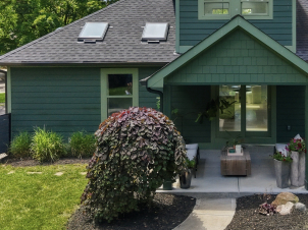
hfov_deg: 35.6
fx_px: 471
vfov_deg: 27.0
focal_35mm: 53
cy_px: 49
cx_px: 221
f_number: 1.8
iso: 360
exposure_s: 1/3200
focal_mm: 8.7
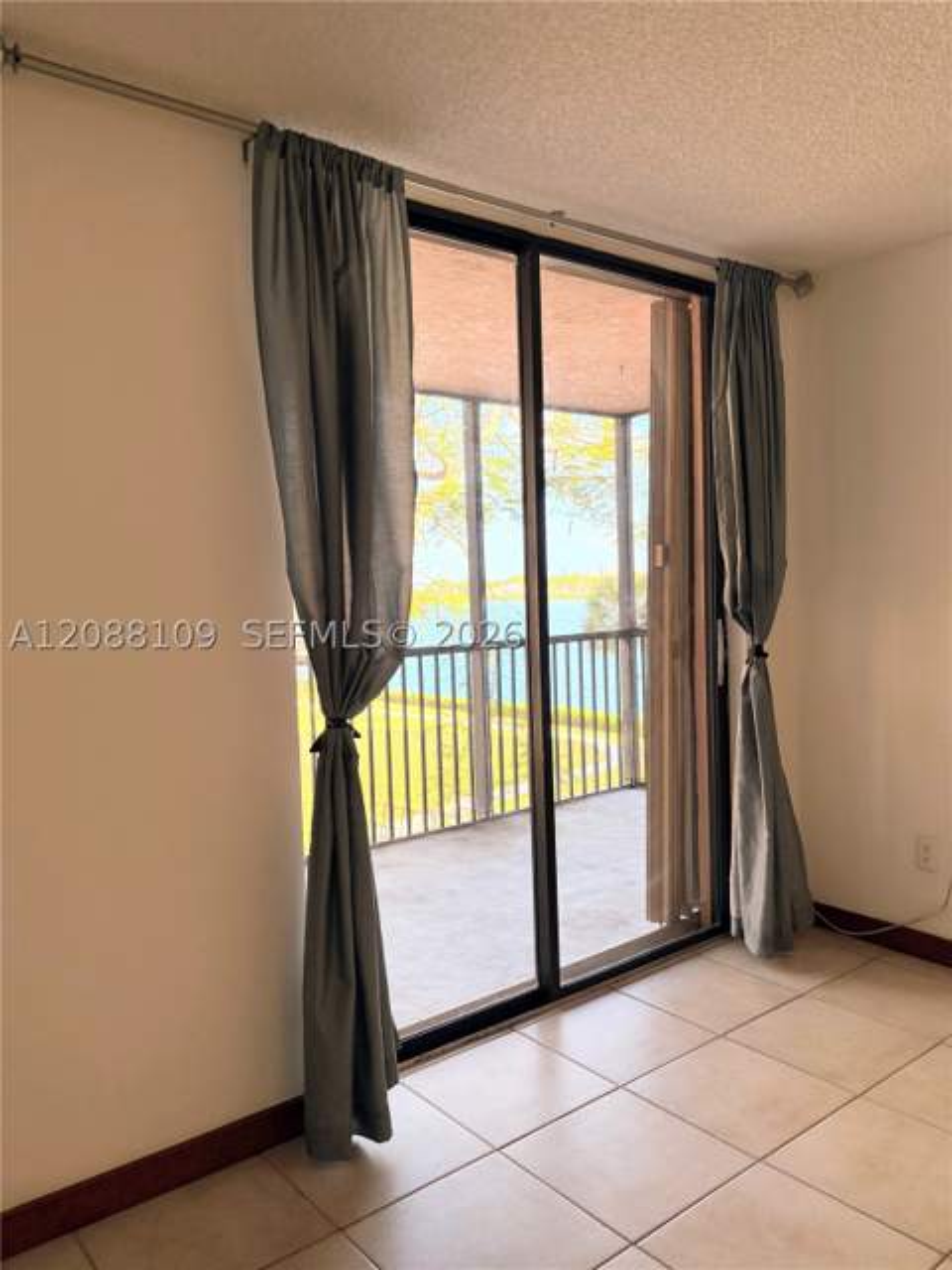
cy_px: 635
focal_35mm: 26
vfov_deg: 67.3
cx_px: 476
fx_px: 953
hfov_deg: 53.1
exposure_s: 1/192
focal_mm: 5.96
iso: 40
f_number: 1.6
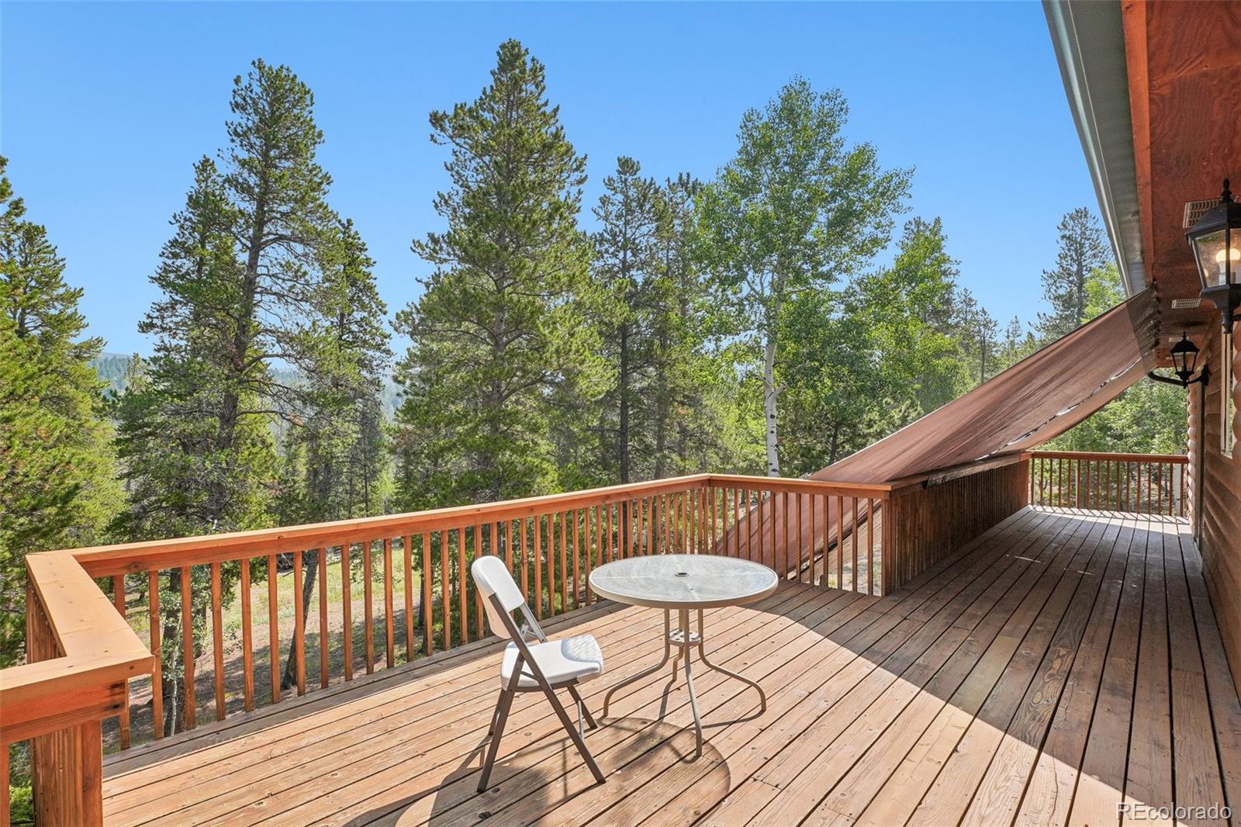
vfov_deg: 72.0
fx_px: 569
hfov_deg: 95.0
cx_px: 620
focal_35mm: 16
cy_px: 414
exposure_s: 1/350
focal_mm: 11
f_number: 8
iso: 100
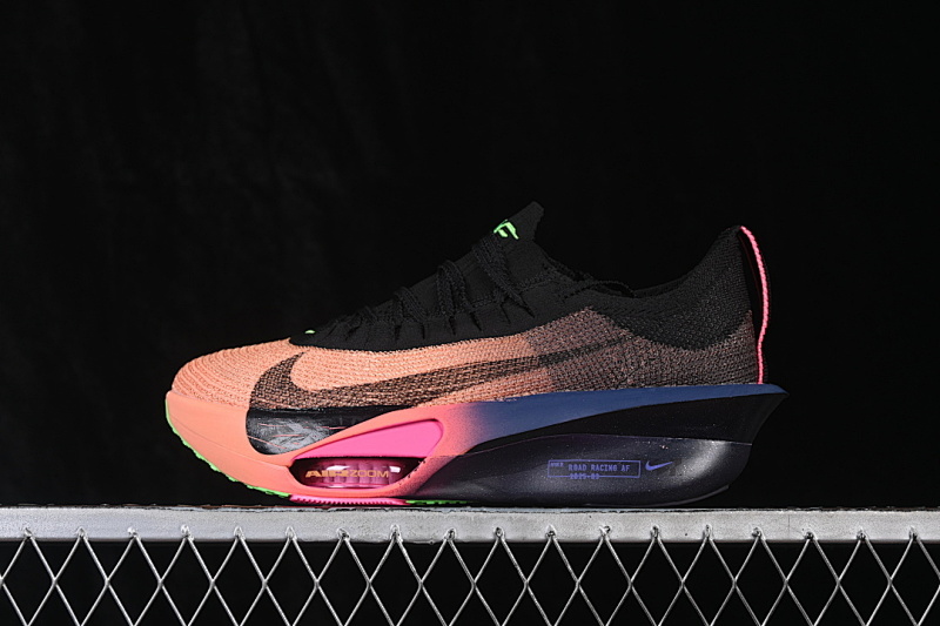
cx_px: 470
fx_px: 1958
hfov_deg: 27.0
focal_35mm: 75
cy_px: 313
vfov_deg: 18.2
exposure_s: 1/80
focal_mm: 50
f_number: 7.1
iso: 160
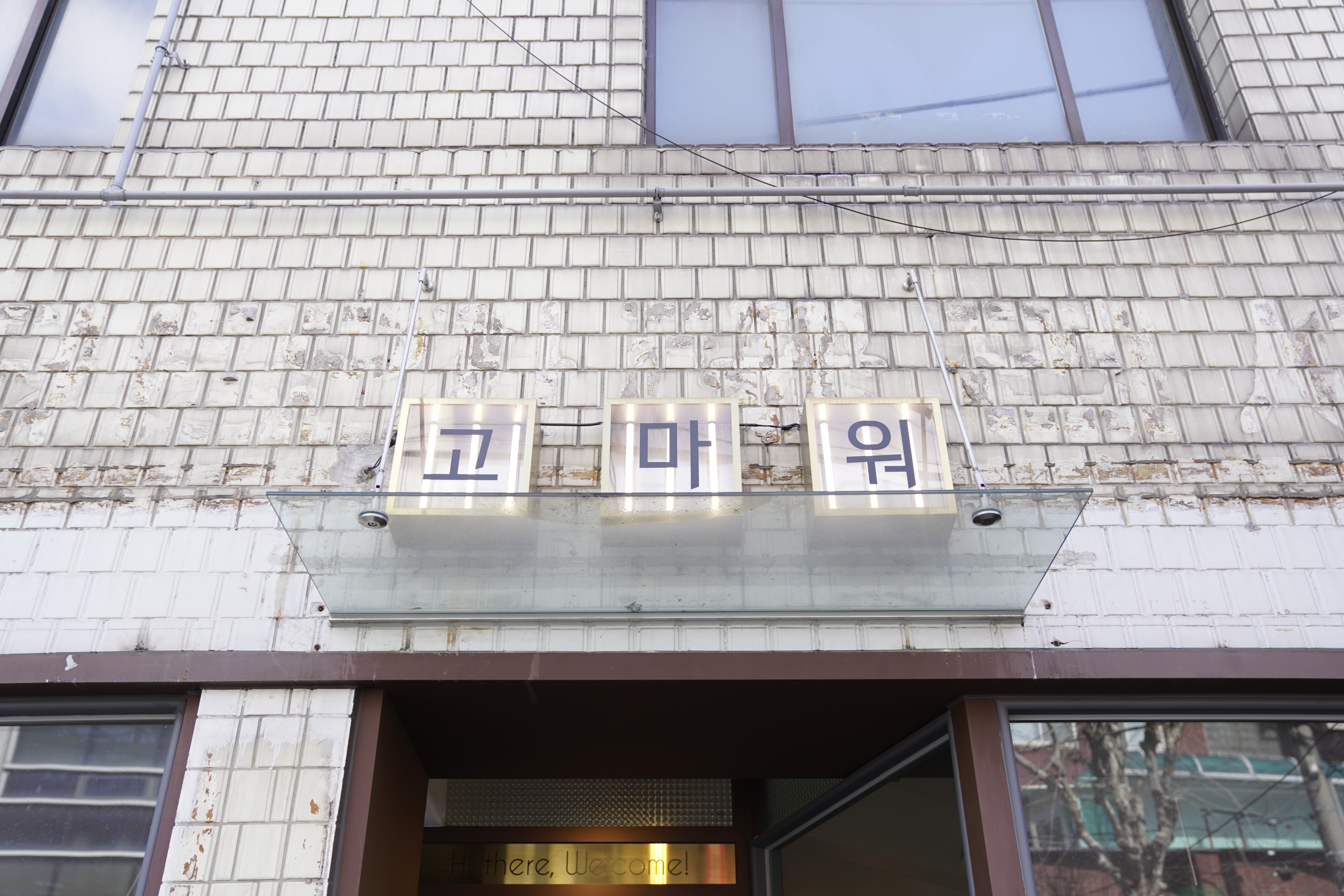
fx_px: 1232
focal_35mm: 33
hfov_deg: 57.2
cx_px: 672
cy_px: 448
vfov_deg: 40.0
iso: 100
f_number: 3.2
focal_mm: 33
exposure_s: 1/160
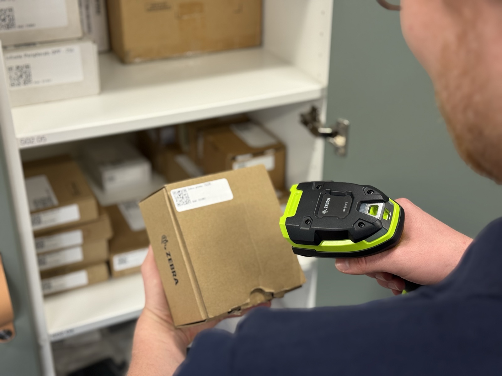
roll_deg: +0.3
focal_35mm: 48
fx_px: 696
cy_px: 188
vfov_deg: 30.3
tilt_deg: -27.8
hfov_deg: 39.7
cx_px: 251
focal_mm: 6.76
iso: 160
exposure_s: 1/50
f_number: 1.78
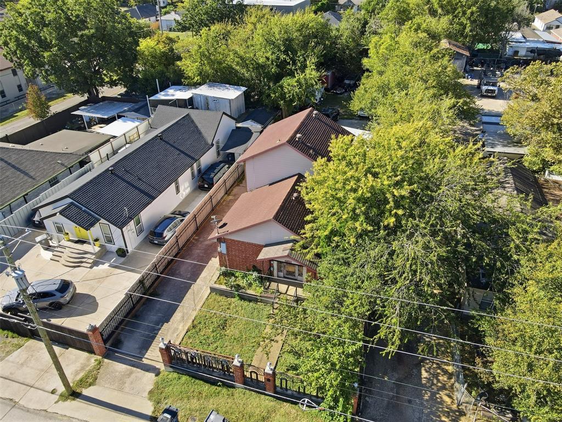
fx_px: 390
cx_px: 281
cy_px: 211
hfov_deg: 71.6
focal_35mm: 24
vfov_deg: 56.8
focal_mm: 4.5
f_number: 2.8
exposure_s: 1/400
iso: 100
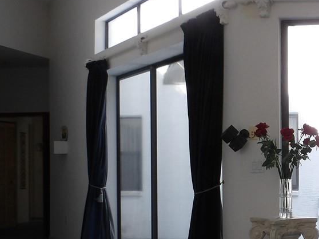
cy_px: 161
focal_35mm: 66
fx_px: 608
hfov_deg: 26.7
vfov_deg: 22.1
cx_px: 362
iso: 100
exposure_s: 1/42
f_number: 4.1
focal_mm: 4.2
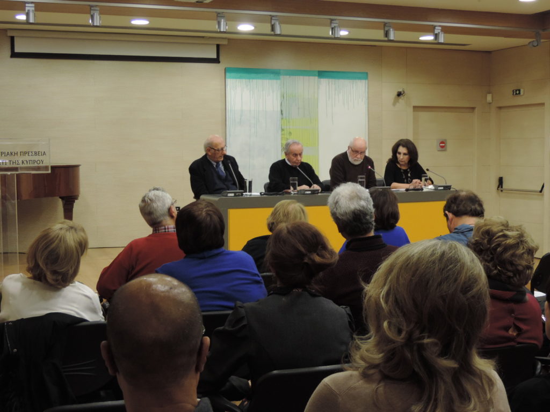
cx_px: 275
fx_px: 794
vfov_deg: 29.1
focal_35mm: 50
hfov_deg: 38.2
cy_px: 206
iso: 400
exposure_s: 1/25
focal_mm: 8.9
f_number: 3.6
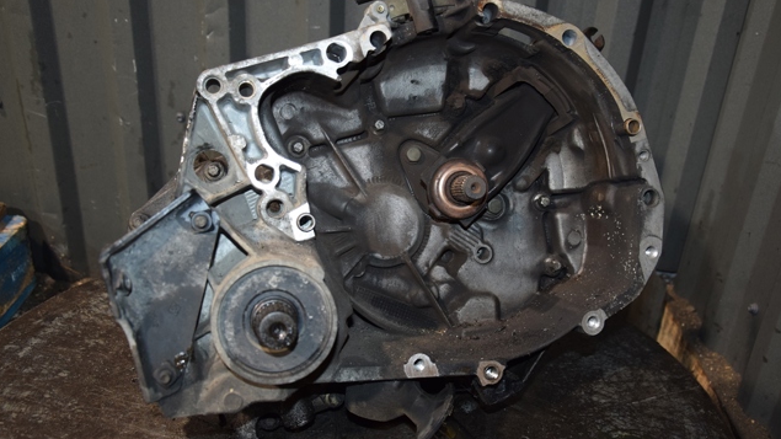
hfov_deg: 52.8
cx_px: 390
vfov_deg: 31.2
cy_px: 207
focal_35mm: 38
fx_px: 787
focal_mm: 24
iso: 800
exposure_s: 1/60
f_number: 5
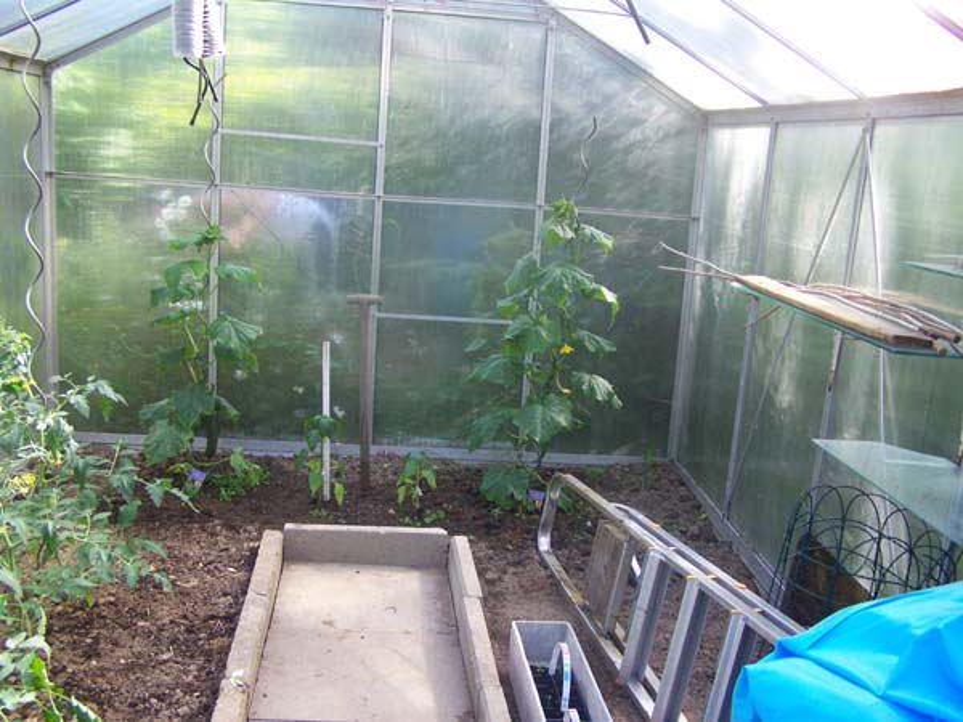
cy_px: 361
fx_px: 1057
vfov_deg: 37.7
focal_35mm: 38
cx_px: 482
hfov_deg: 49.0
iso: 160
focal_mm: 6.3
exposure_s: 1/125
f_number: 2.8
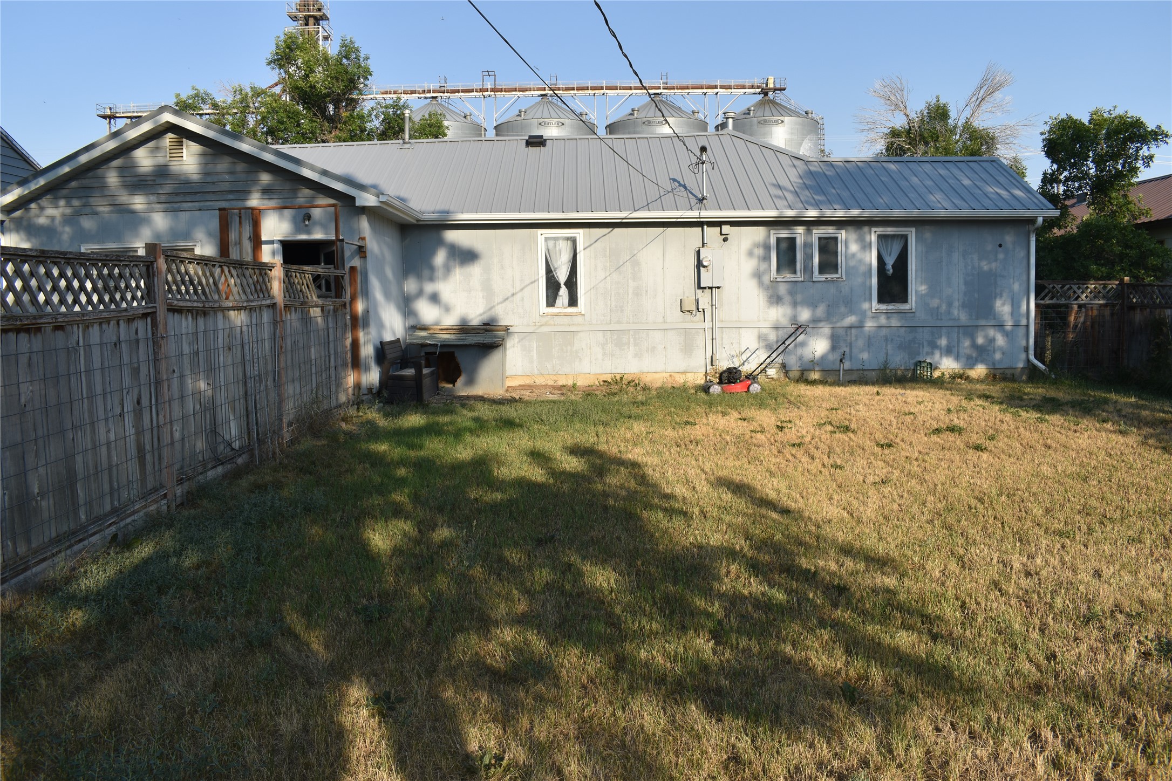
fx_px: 879
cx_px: 586
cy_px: 390
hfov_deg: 67.4
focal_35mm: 27
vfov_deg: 47.9
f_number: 8
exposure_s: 1/200
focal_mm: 18
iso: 100
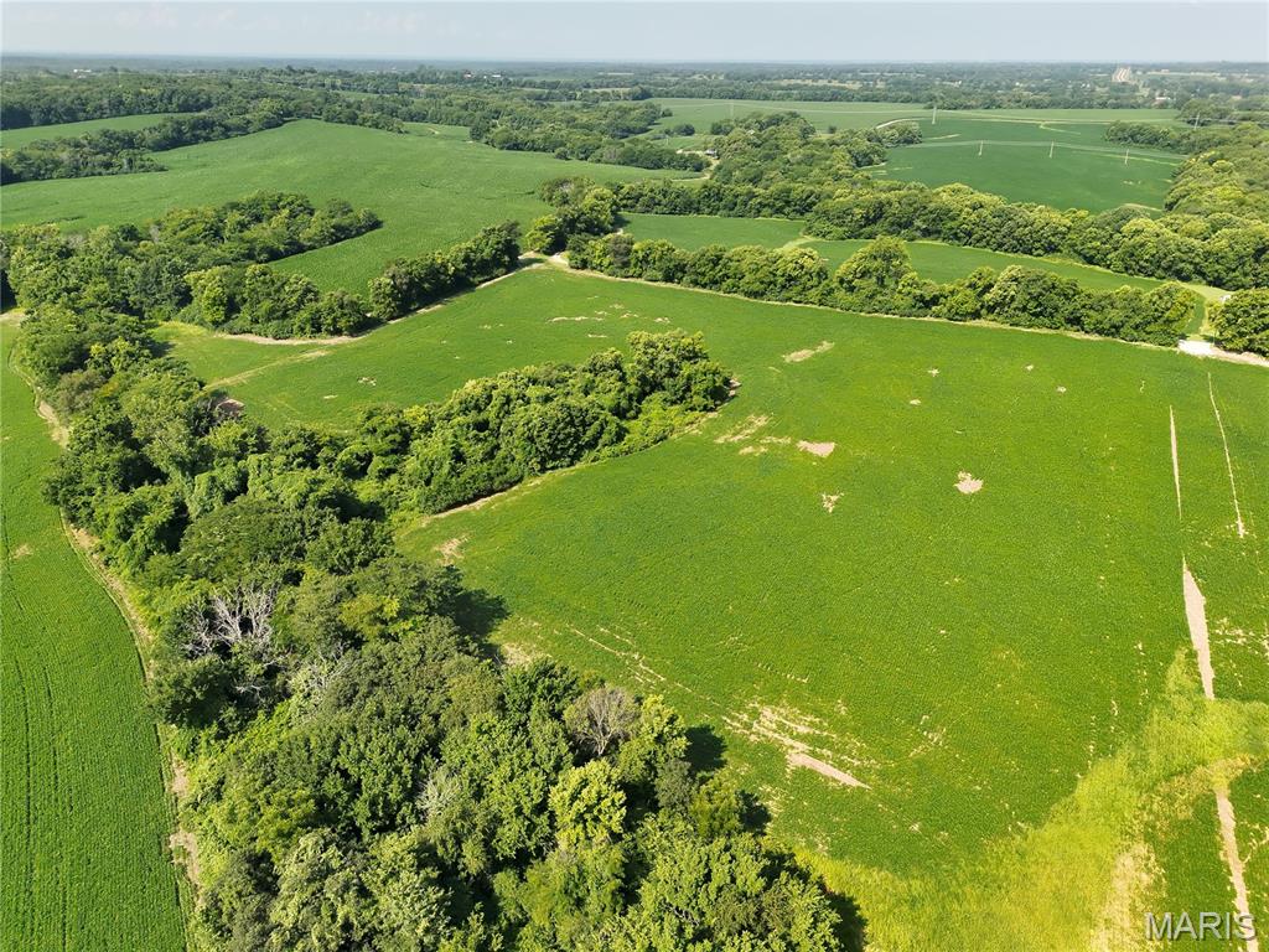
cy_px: 476
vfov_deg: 56.8
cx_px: 634
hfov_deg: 71.6
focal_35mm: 24
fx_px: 880
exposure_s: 1/2000
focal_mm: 6.72
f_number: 1.7
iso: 110
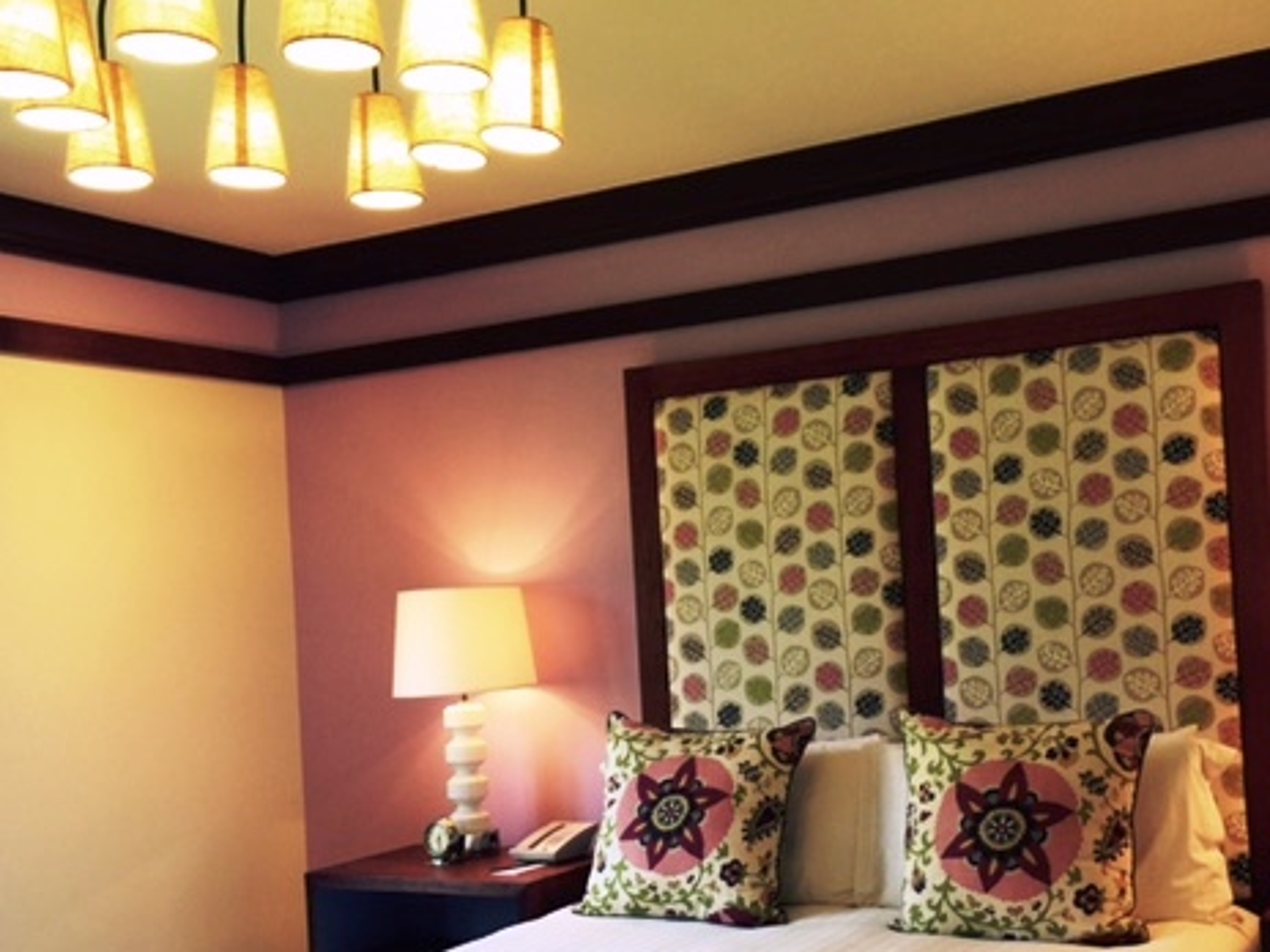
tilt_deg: -0.2
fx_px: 1468
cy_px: 607
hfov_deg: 46.4
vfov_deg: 35.7
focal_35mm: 40
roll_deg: +1.7
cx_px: 788
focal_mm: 4.15
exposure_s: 1/30
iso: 50
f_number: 2.2
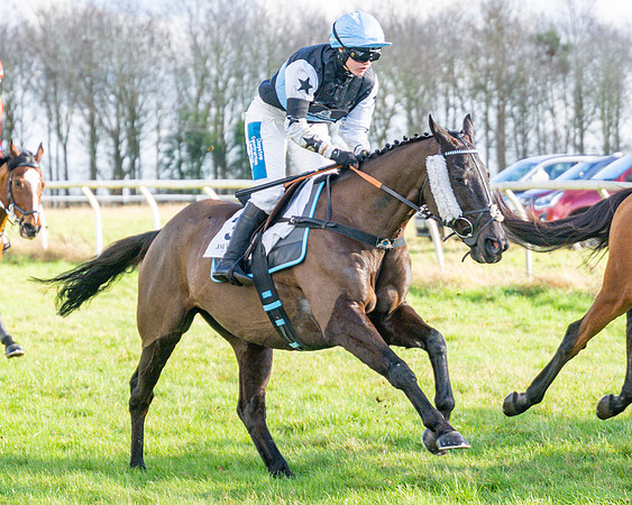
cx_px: 296
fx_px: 3782
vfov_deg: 7.6
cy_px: 269
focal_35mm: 202
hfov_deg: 9.6
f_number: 4
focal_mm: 98
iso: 400
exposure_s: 1/1000
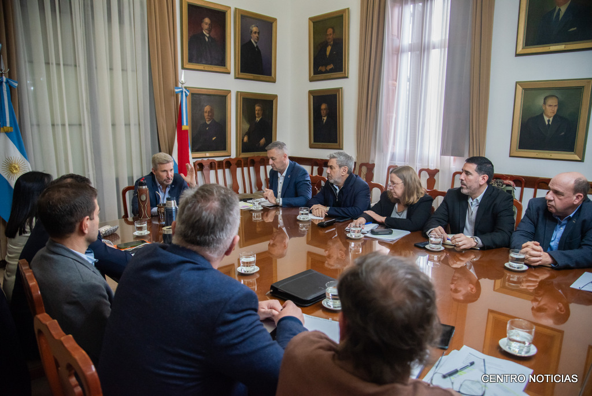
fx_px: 395
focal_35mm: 24
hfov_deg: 73.7
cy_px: 198
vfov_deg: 53.2
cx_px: 296
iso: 1600
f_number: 4
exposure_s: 1/200
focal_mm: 24
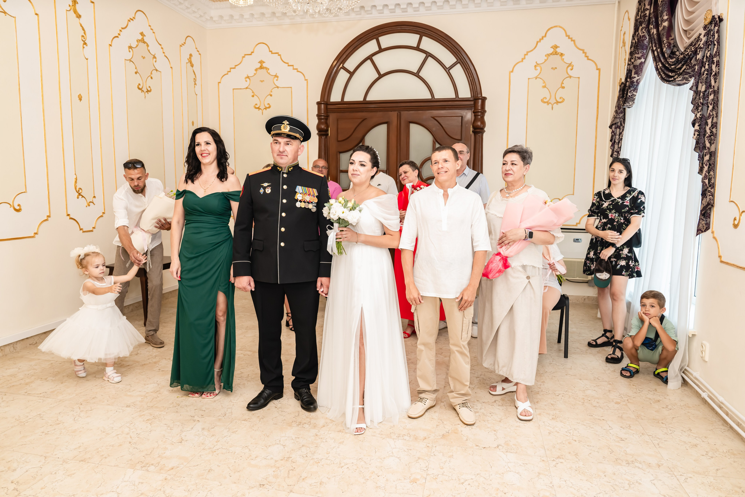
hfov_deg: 73.7
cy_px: 248
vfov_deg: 53.1
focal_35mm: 24
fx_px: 497
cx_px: 372
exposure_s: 1/250
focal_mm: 24
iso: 500
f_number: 3.5
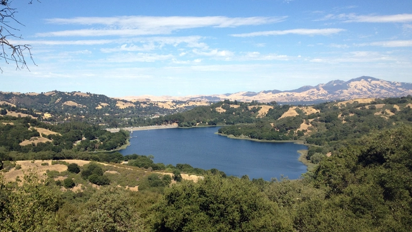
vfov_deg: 30.4
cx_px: 204
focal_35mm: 39
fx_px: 426
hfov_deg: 51.6
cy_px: 135
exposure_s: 1/1453
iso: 64
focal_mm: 4.28
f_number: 2.4
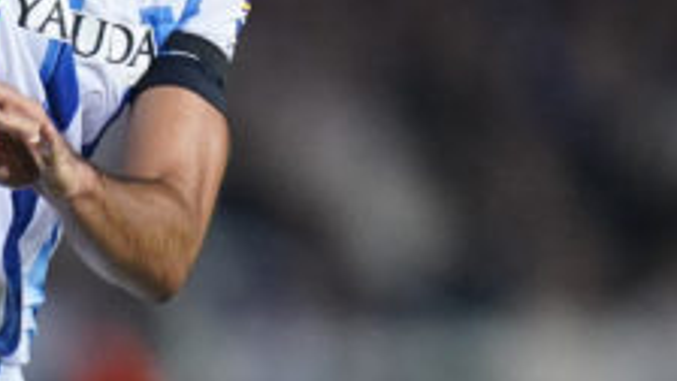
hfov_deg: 1.1
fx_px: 34395
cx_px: -209
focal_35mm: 1916
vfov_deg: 0.6
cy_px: 425
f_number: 2.8
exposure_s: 1/2000
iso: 2500
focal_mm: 400
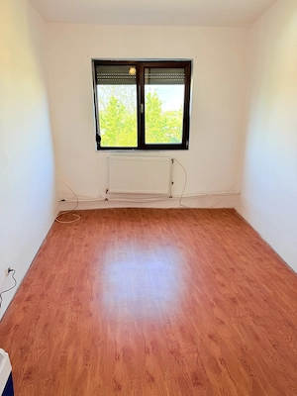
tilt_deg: -16.1
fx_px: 275
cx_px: 148
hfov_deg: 56.8
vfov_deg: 71.6
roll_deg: -0.2
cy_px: 198
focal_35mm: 24
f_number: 1.78
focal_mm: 6.76
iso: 64
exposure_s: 1/100
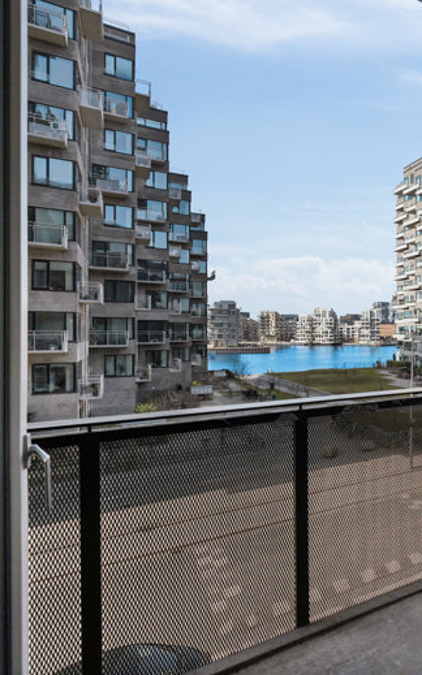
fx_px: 420
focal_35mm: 23
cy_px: 331
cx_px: 389
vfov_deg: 77.7
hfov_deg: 47.3
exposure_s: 1/1250
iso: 400
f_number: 8
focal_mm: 14.5
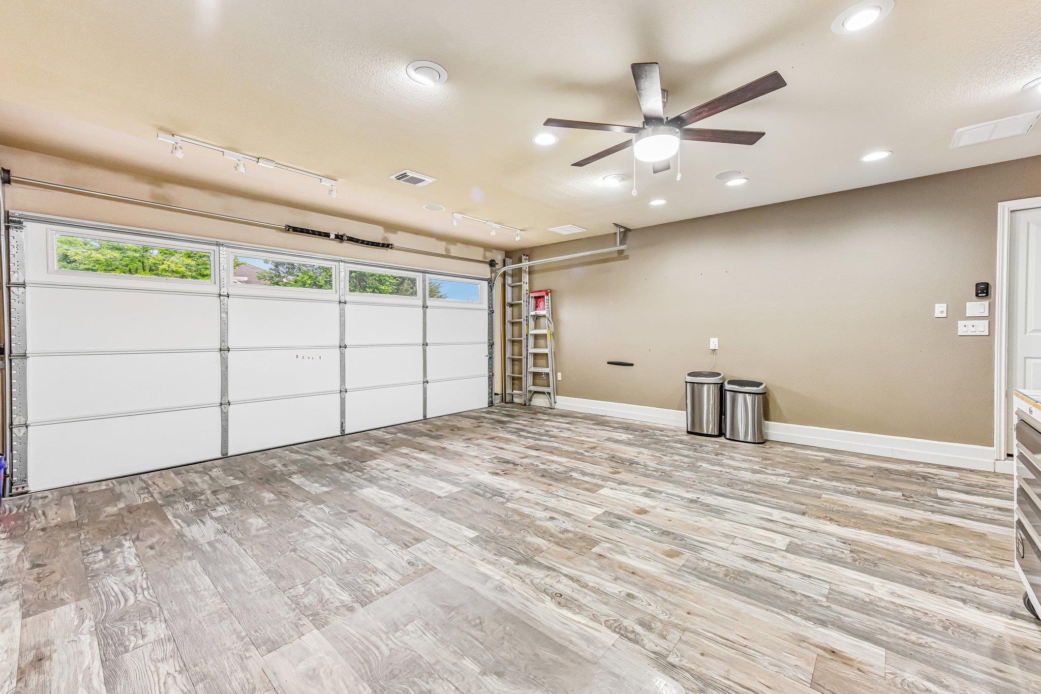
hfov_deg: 104.3
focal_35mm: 14
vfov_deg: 81.2
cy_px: 347
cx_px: 520
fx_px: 405
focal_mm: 14
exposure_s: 1/15
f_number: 8
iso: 1000
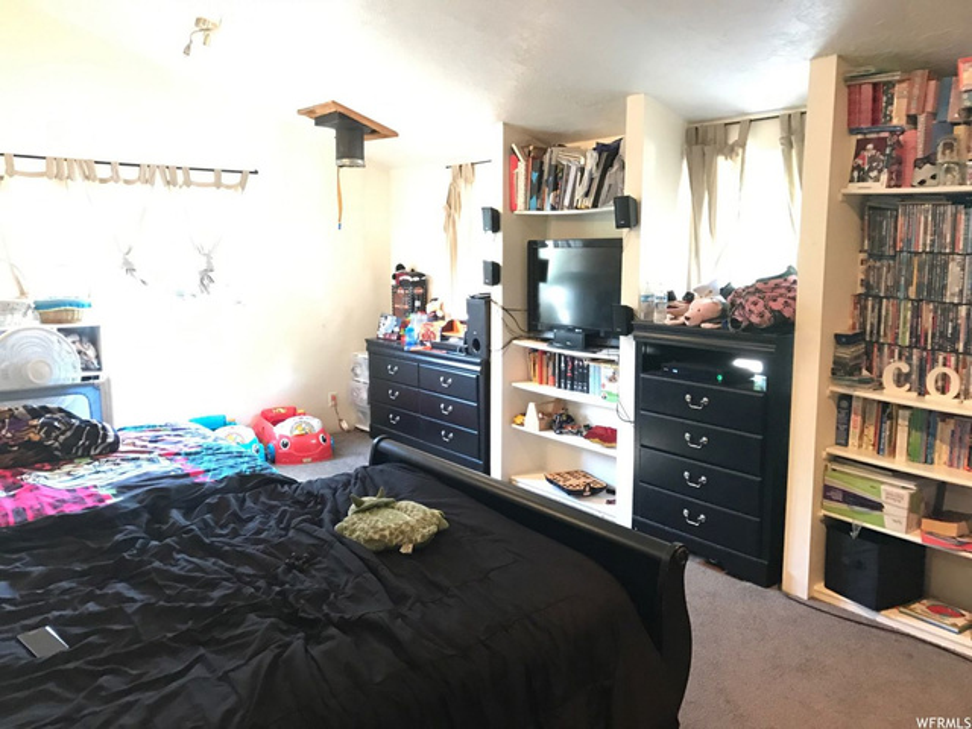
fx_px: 786
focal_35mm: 28
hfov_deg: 63.4
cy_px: 364
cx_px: 486
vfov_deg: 49.7
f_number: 1.8
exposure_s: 1/9
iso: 100
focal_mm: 3.99
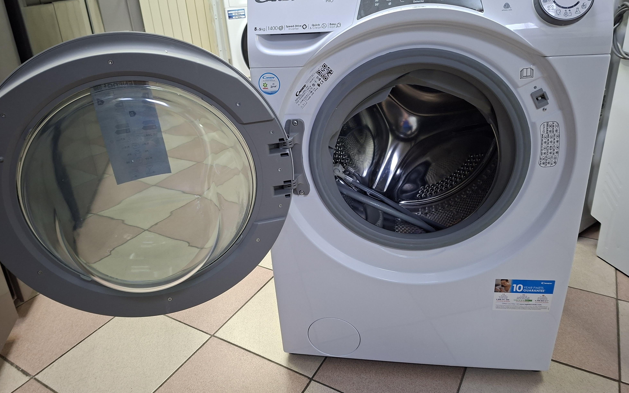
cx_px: 319
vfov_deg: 49.1
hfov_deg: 72.5
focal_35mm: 25
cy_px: 164
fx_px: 429
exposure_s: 1/50
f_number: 1.8
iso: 250
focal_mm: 5.54
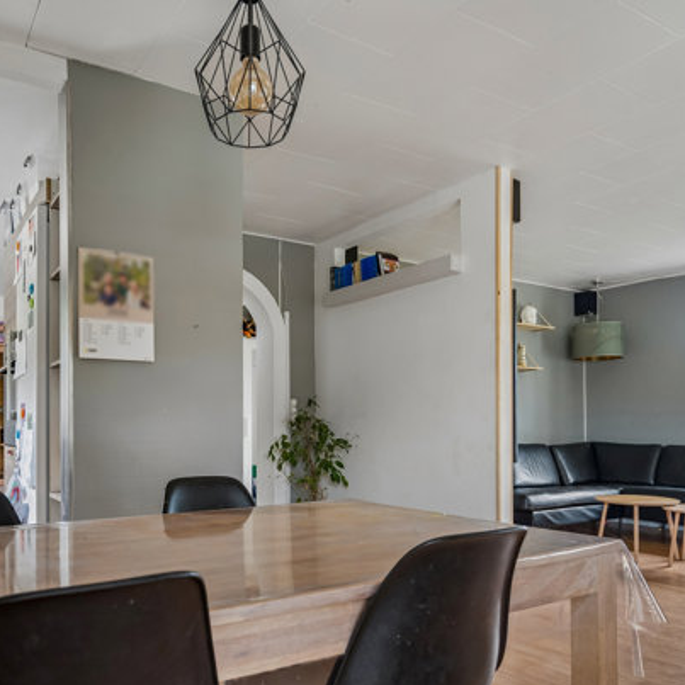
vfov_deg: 58.6
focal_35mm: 27
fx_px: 604
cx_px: 267
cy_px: 412
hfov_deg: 58.5
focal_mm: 16
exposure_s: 1/50
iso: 400
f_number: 4
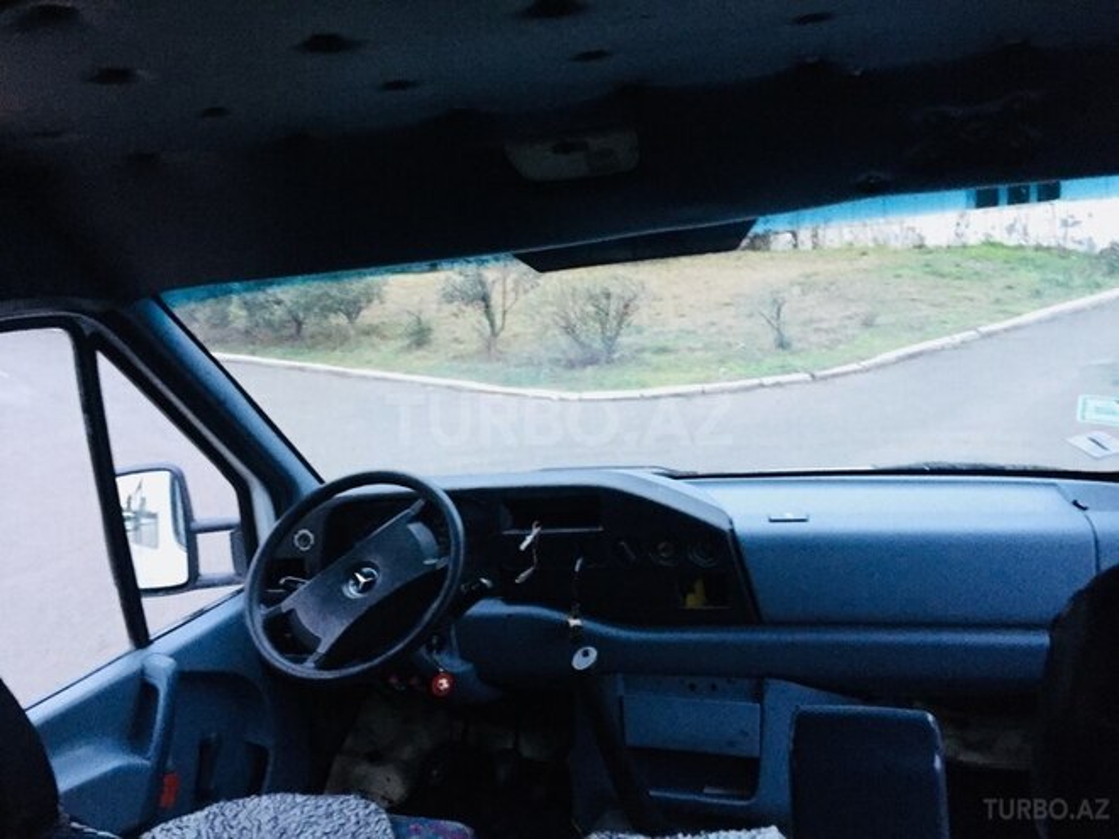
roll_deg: +2.1
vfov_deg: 48.2
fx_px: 937
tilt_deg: -7.8
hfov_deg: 61.7
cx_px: 560
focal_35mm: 29
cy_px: 420
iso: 320
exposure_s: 1/17
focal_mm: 4.15
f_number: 2.2
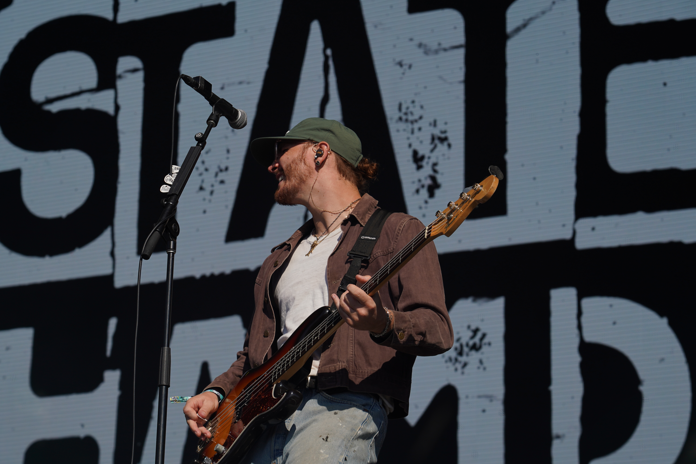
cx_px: 348
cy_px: 232
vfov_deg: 13.0
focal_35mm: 105
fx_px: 2030
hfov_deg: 19.5
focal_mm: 105
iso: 100
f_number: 8
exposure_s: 1/800
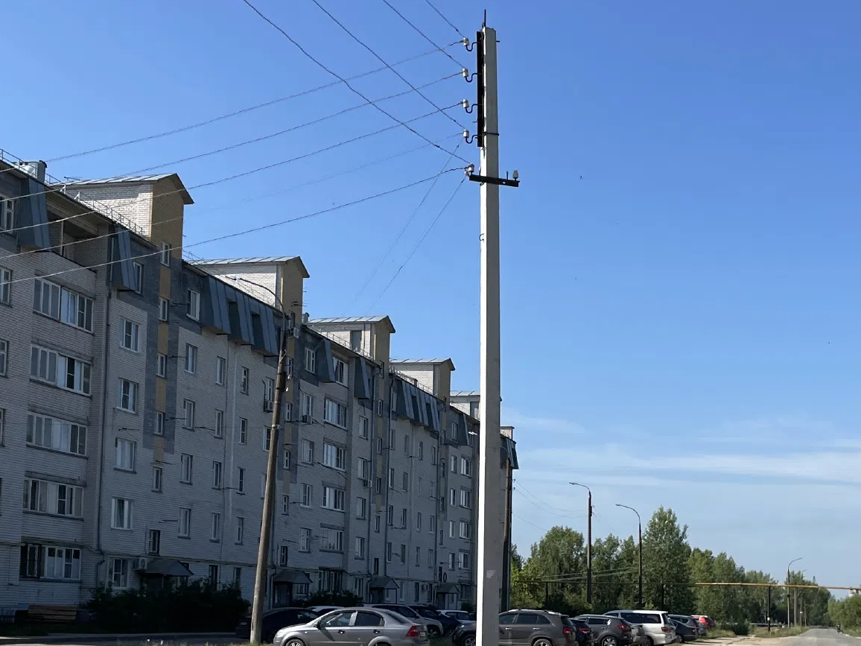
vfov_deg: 26.7
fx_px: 1343
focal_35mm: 54
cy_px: 481
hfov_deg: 35.5
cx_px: 466
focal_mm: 4.2
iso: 32
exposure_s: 1/3861
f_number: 1.6
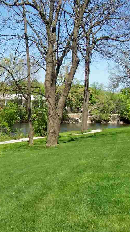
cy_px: 116
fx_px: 411
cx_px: 11
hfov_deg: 17.7
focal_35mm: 67
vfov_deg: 31.4
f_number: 5.6
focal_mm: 7
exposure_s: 1/350
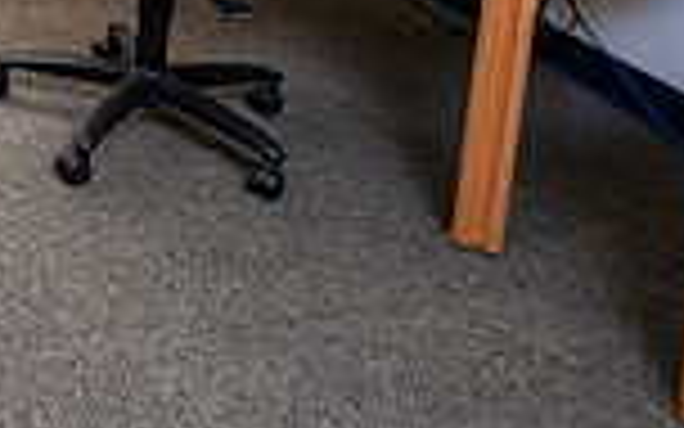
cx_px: -423
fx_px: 1230
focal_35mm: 66
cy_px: -282
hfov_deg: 23.0
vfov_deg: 17.1
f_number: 4
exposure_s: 1/160
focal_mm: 17
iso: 800
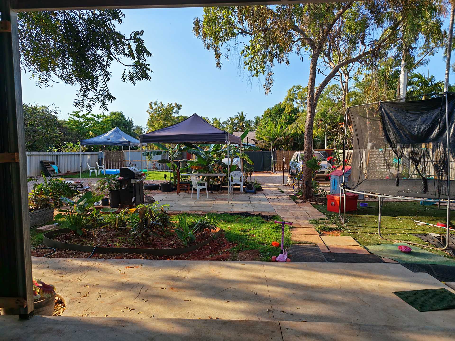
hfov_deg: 73.9
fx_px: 302
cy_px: 170
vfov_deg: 58.9
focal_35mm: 23
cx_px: 228
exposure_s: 1/1900
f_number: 1.6
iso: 50
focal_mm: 5.4
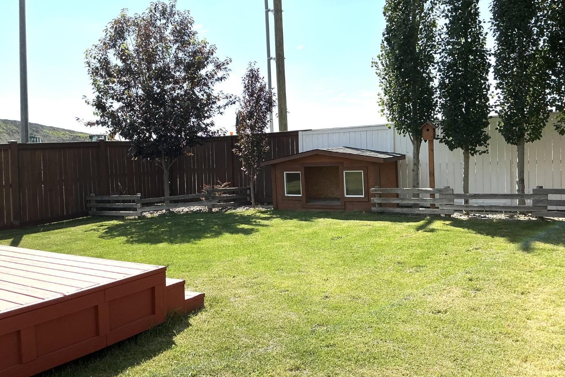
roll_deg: +1.7
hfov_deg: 60.3
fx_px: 486
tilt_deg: -2.5
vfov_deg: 42.3
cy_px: 172
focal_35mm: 31
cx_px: 275
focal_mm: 3
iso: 25
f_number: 1.8
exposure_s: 1/2227
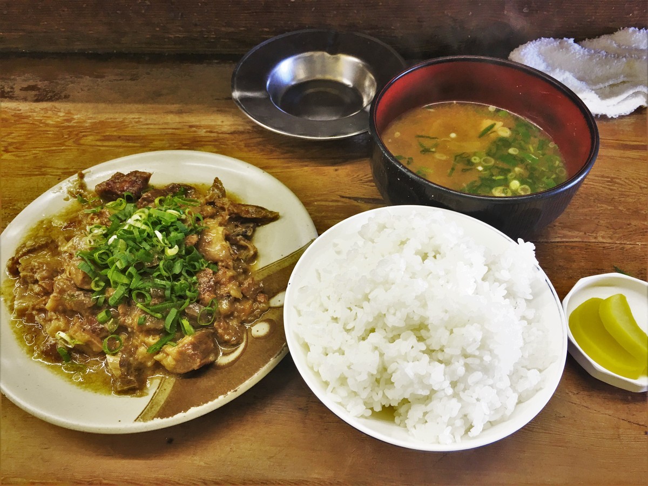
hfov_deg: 61.7
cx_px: 324
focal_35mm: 29
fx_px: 543
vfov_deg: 48.2
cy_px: 243
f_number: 2.2
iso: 25
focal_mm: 4.15
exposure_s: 1/15
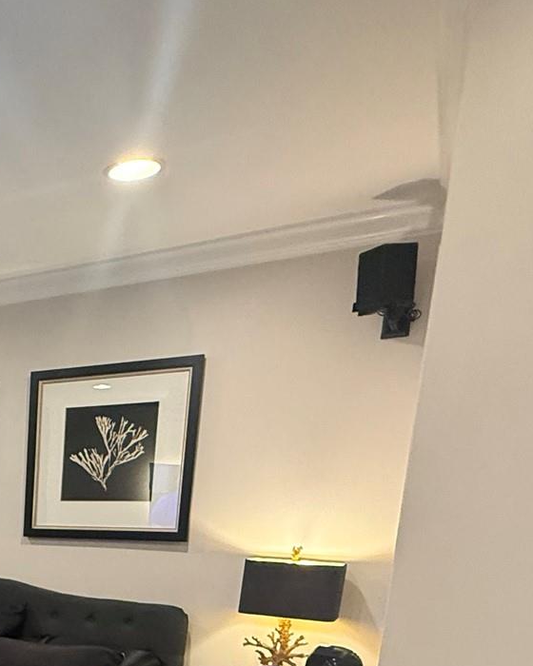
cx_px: -136
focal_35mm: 40
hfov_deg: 30.5
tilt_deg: -9.9
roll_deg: -1.7
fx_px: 789
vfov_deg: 40.2
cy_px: 665
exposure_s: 1/59
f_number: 2.2
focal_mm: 2.22
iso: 400
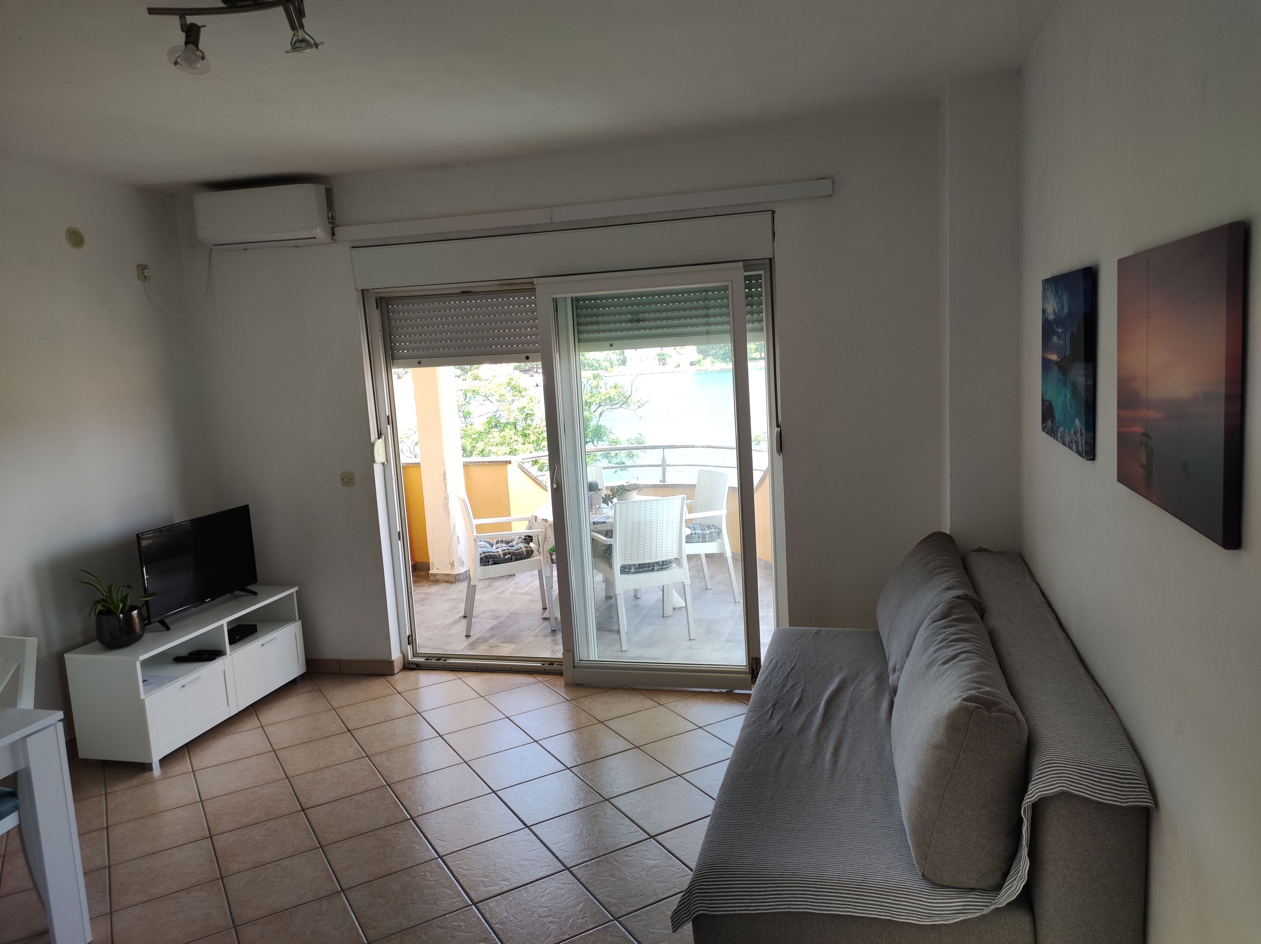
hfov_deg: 91.1
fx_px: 619
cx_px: 630
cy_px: 472
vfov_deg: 74.6
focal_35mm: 17
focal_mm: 4.74
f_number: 1.79
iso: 75
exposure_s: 1/100
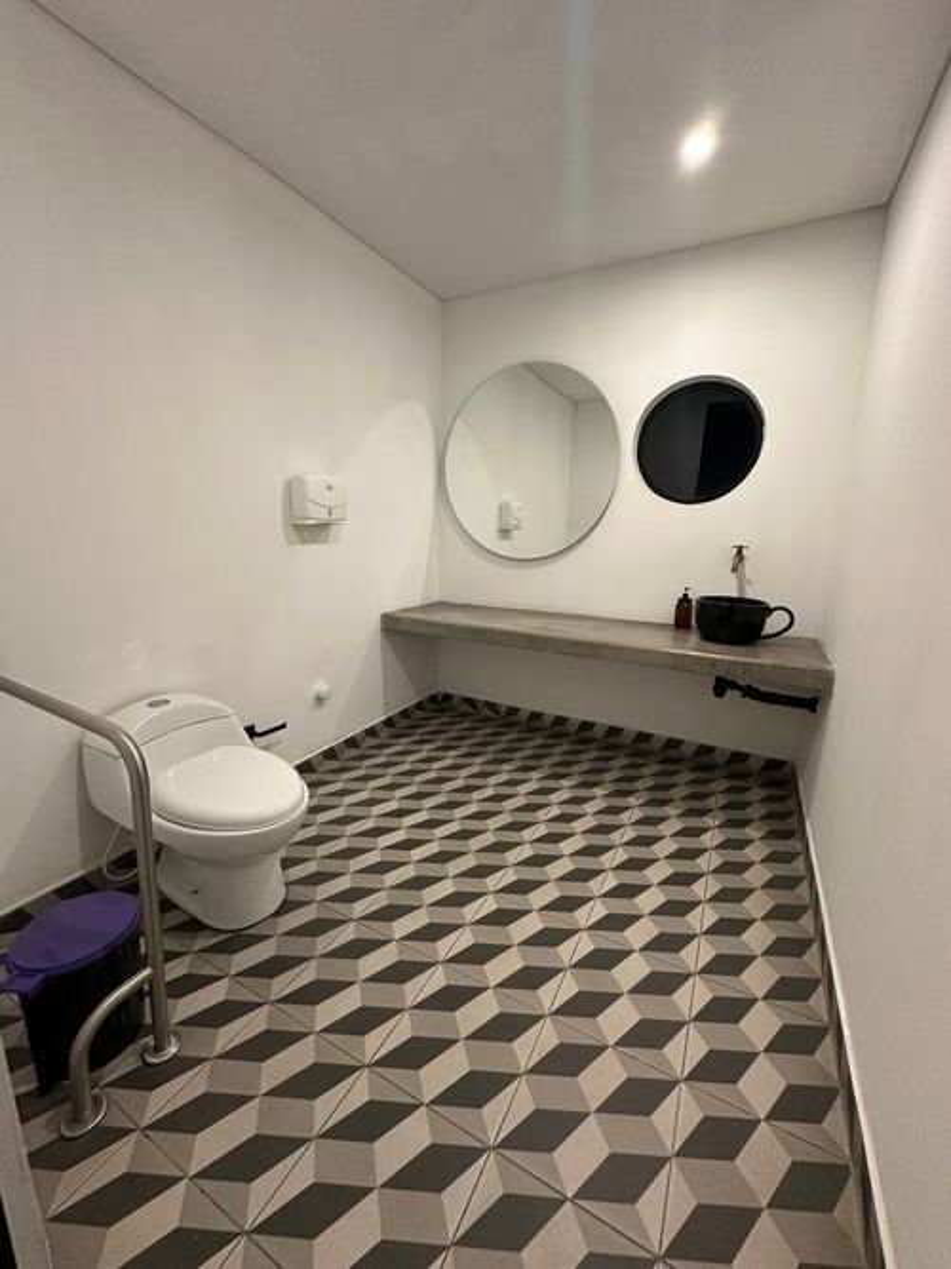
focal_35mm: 14
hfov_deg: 85.7
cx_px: 476
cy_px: 634
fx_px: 513
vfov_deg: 102.1
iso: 320
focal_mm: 2.22
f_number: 2.2
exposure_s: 1/60
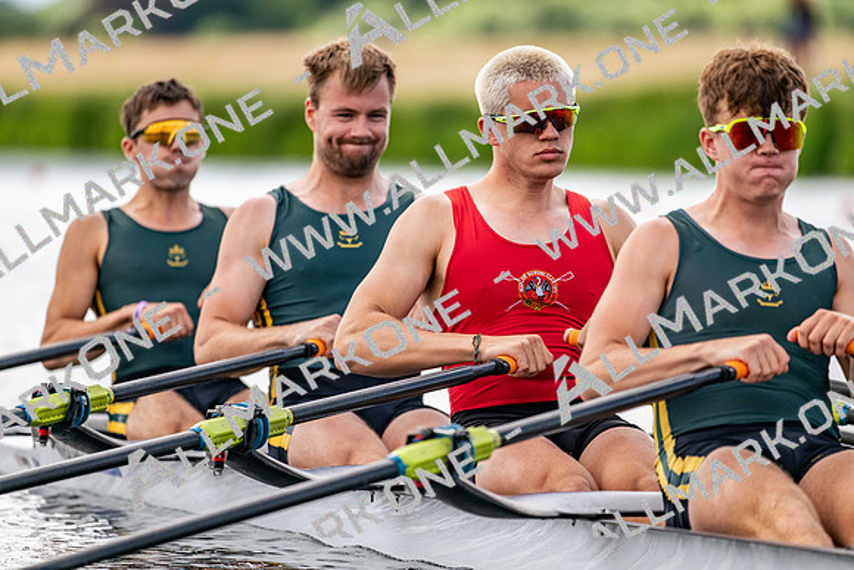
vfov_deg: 3.4
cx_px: 427
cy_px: 285
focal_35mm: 400
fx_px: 9491
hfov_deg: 5.2
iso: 500
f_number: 4.5
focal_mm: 400
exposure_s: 1/2500
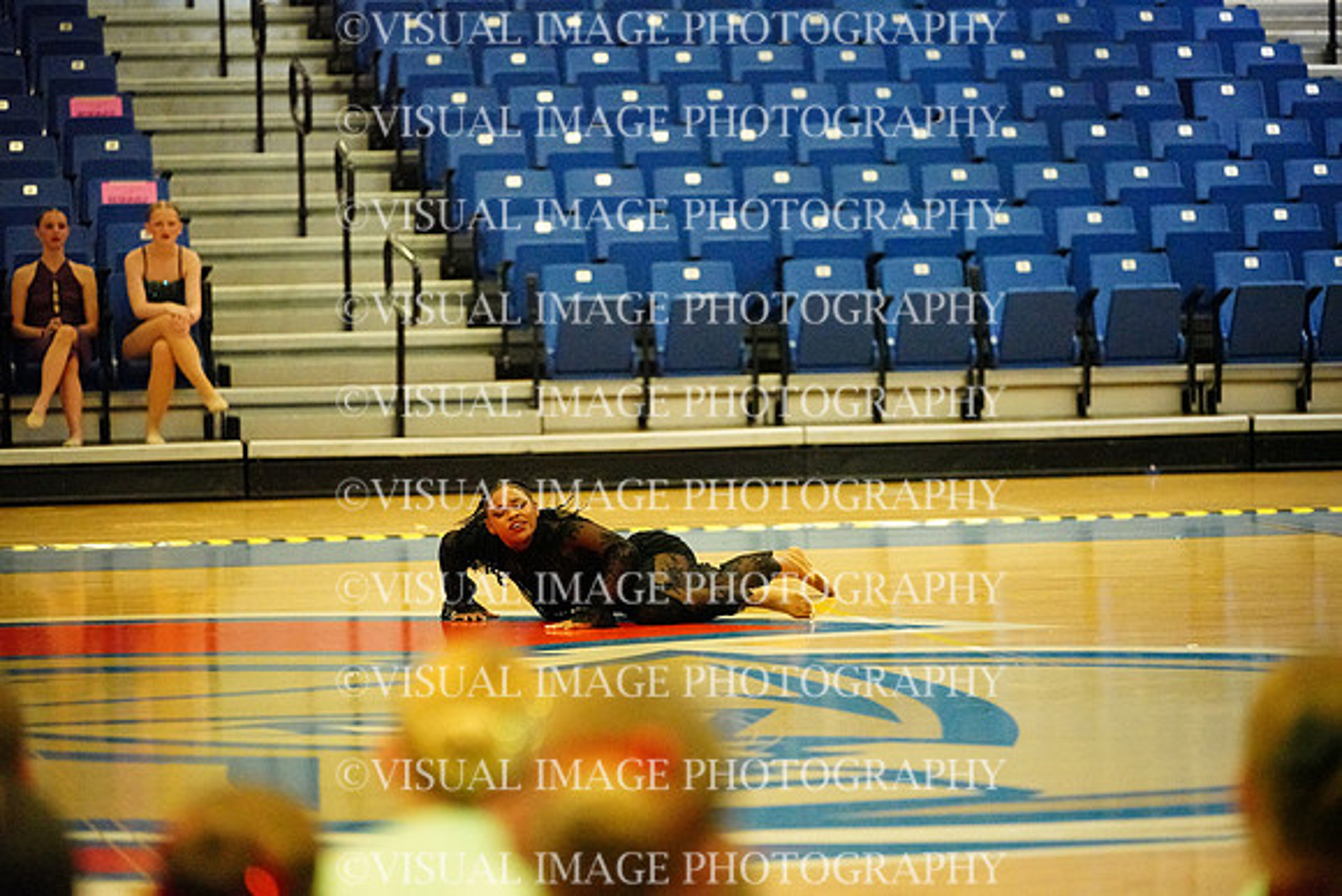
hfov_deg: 13.7
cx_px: 671
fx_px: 5593
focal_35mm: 150
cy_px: 448
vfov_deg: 9.2
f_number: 2.8
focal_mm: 150
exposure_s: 1/1600
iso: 25600
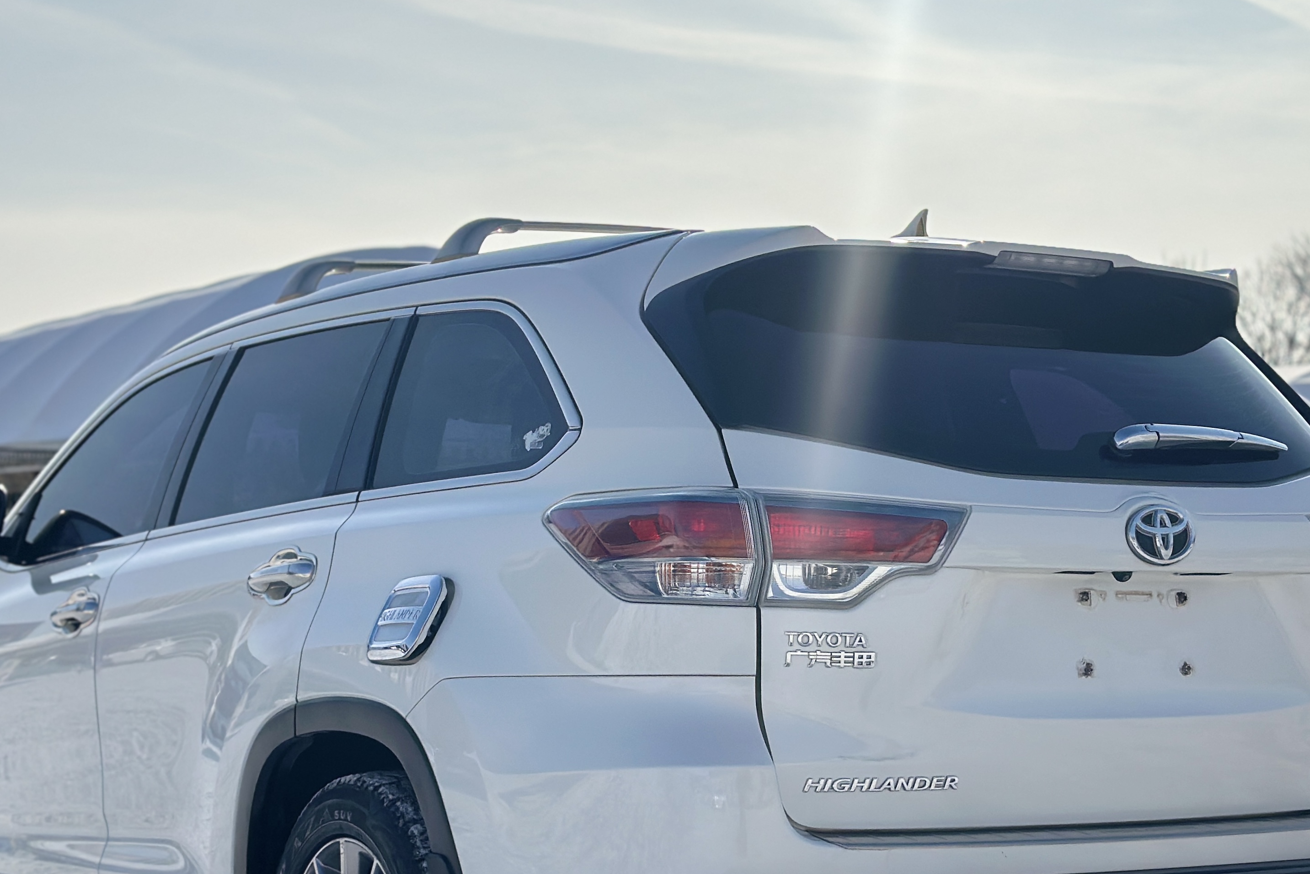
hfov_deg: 30.5
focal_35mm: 66
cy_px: 590
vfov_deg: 20.5
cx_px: 639
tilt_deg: +0.1
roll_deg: +0.2
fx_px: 2401
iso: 80
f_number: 1.78
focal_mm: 6.86
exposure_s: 1/18868
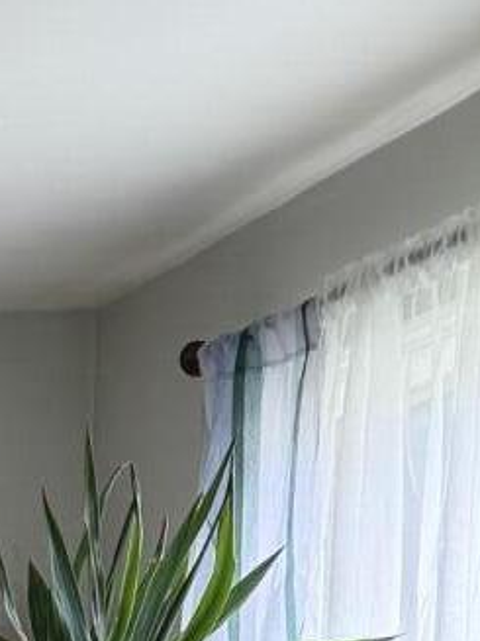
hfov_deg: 8.4
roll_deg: +1.9
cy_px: 1198
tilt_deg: -7.8
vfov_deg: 12.2
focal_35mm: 147
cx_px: -976
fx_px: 2720
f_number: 1.78
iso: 64
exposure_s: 1/120
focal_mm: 6.76
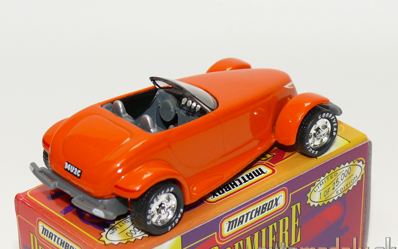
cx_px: 199
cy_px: 125
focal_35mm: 110
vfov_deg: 11.9
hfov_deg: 18.9
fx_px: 1193
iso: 100
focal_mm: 13.5
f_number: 4
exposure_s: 1/30
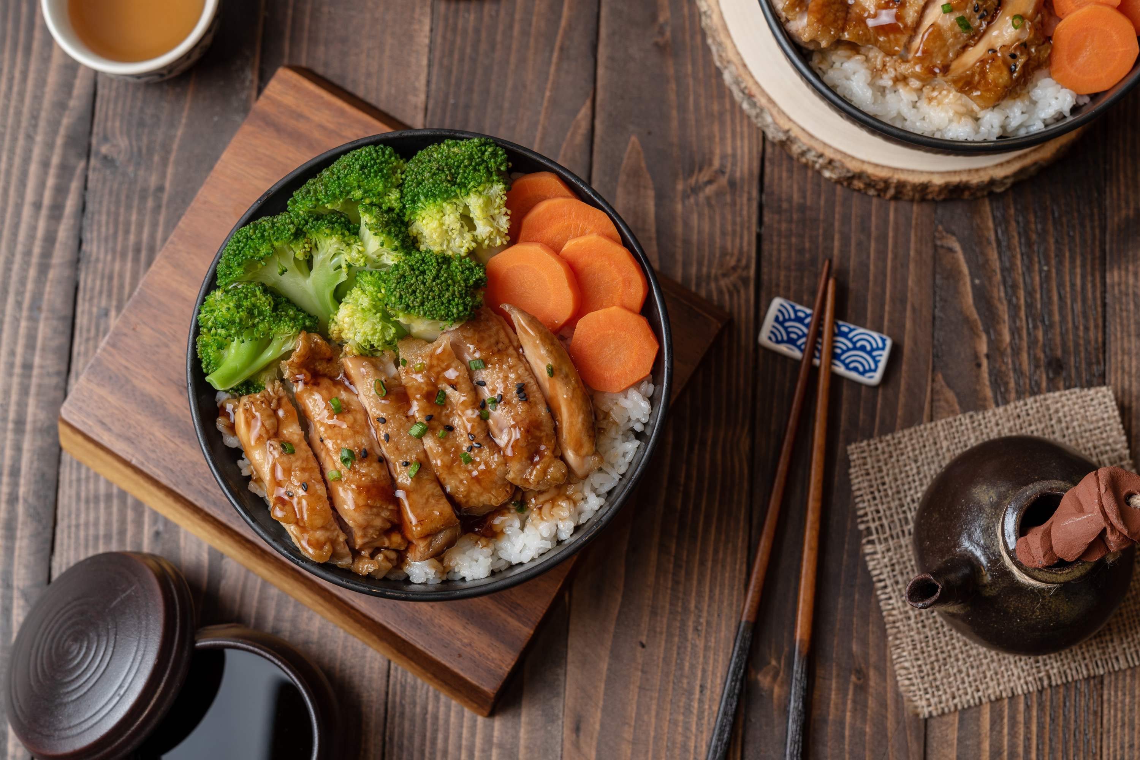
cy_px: 380
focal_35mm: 60
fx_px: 1900
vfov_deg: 22.6
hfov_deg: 33.4
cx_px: 570
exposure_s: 1/100
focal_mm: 60
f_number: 8
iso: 100
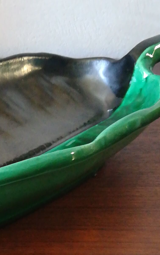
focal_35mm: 90
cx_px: -94
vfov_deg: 22.5
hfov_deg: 13.5
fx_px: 628
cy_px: 228
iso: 320
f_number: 2.2
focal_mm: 3.83
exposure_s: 1/25
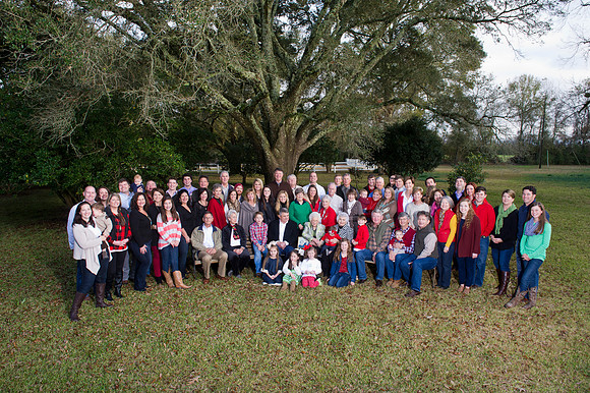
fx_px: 393
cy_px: 196
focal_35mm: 24
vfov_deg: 53.1
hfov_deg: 73.8
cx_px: 295
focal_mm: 24
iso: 1000
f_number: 8
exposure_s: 1/250
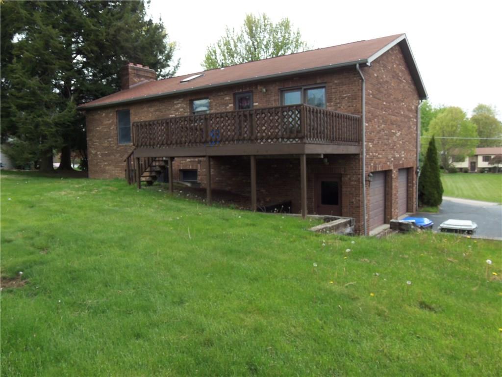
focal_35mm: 26
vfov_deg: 53.1
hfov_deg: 67.3
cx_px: 251
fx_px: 377
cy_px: 188
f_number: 3.2
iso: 64
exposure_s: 1/160
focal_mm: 4.7
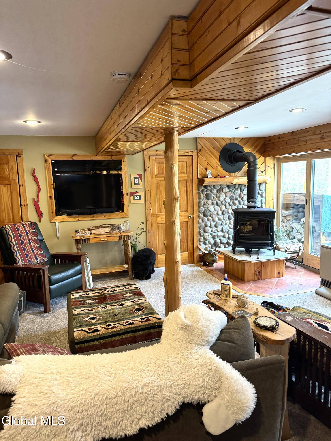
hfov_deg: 56.8
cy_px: 220
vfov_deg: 71.6
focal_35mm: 24
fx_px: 306
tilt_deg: -6.4
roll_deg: +1.4
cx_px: 166
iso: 320
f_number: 1.78
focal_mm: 6.76
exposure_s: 1/60
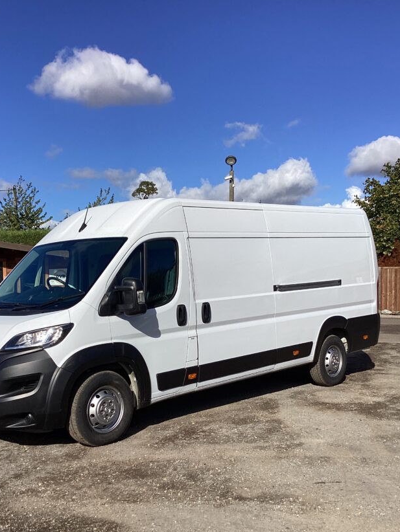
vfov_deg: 46.6
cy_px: 312
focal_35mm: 40
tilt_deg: -2.1
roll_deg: +0.5
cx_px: 166
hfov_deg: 35.9
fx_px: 616
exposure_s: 1/2262
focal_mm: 3.3
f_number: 2.4
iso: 25
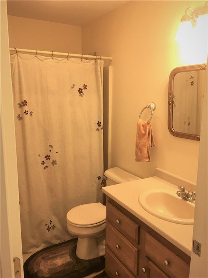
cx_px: 104
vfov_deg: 61.7
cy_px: 139
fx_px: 232
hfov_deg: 48.2
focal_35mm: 29
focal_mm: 4.15
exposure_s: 1/15
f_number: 2.2
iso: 25
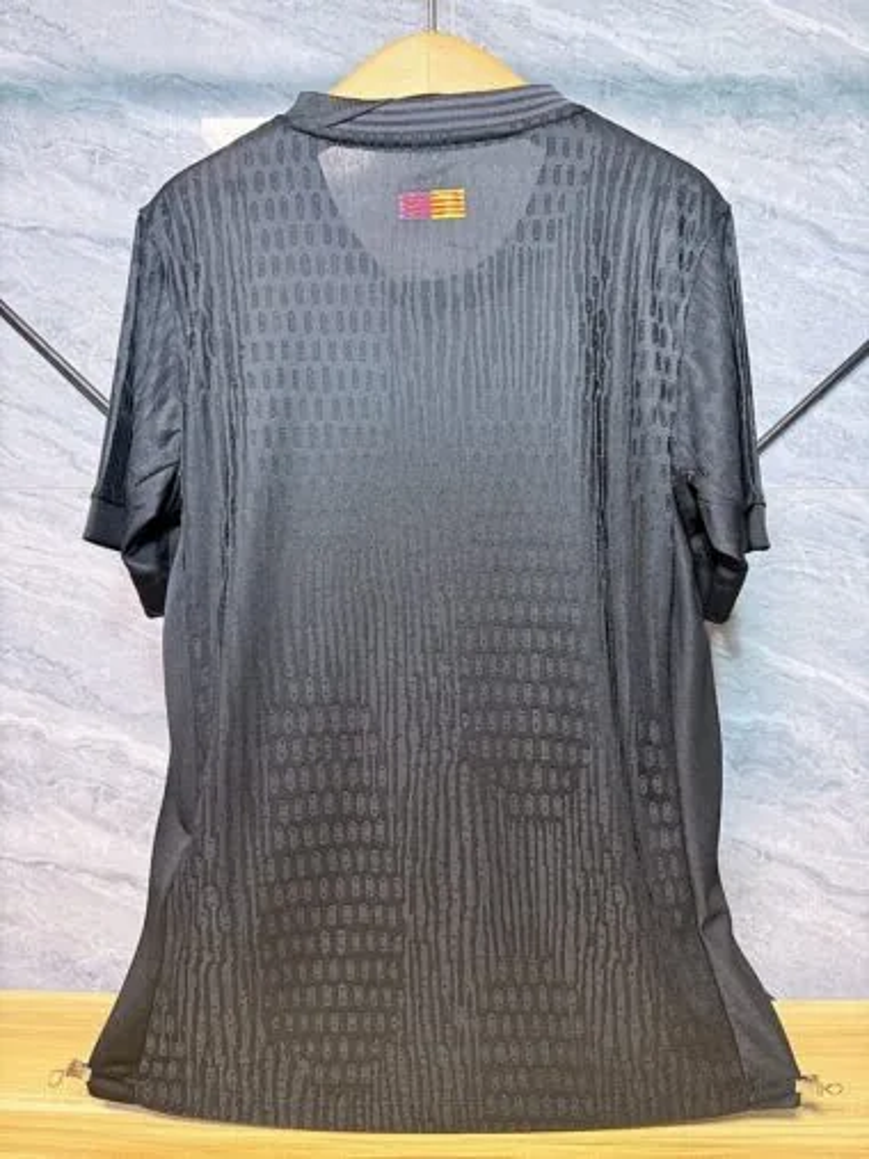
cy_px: 580
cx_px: 434
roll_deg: -0.3
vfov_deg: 71.6
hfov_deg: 56.8
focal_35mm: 24
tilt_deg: -0.8
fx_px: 804
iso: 500
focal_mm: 6.76
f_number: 1.78
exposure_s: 1/50
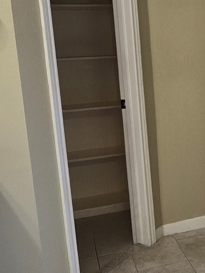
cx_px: 240
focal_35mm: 51
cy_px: 117
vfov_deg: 37.4
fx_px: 402
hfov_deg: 25.8
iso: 200
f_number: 2.2
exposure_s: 1/60
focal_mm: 2.2
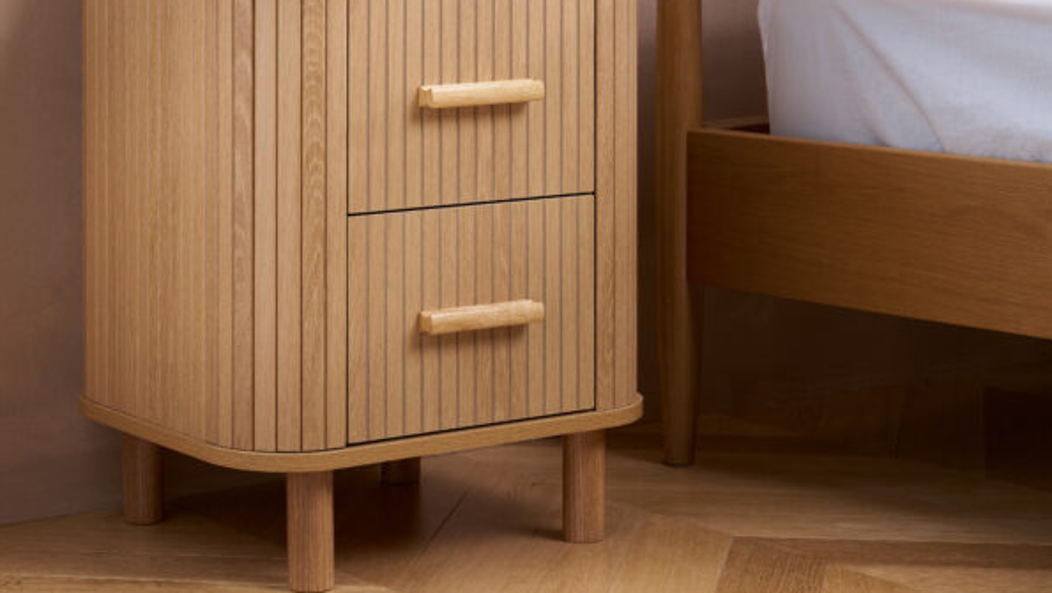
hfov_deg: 22.4
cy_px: 246
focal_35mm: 95
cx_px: 525
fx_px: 2651
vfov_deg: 12.7
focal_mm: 90
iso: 100
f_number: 11
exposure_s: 1/125
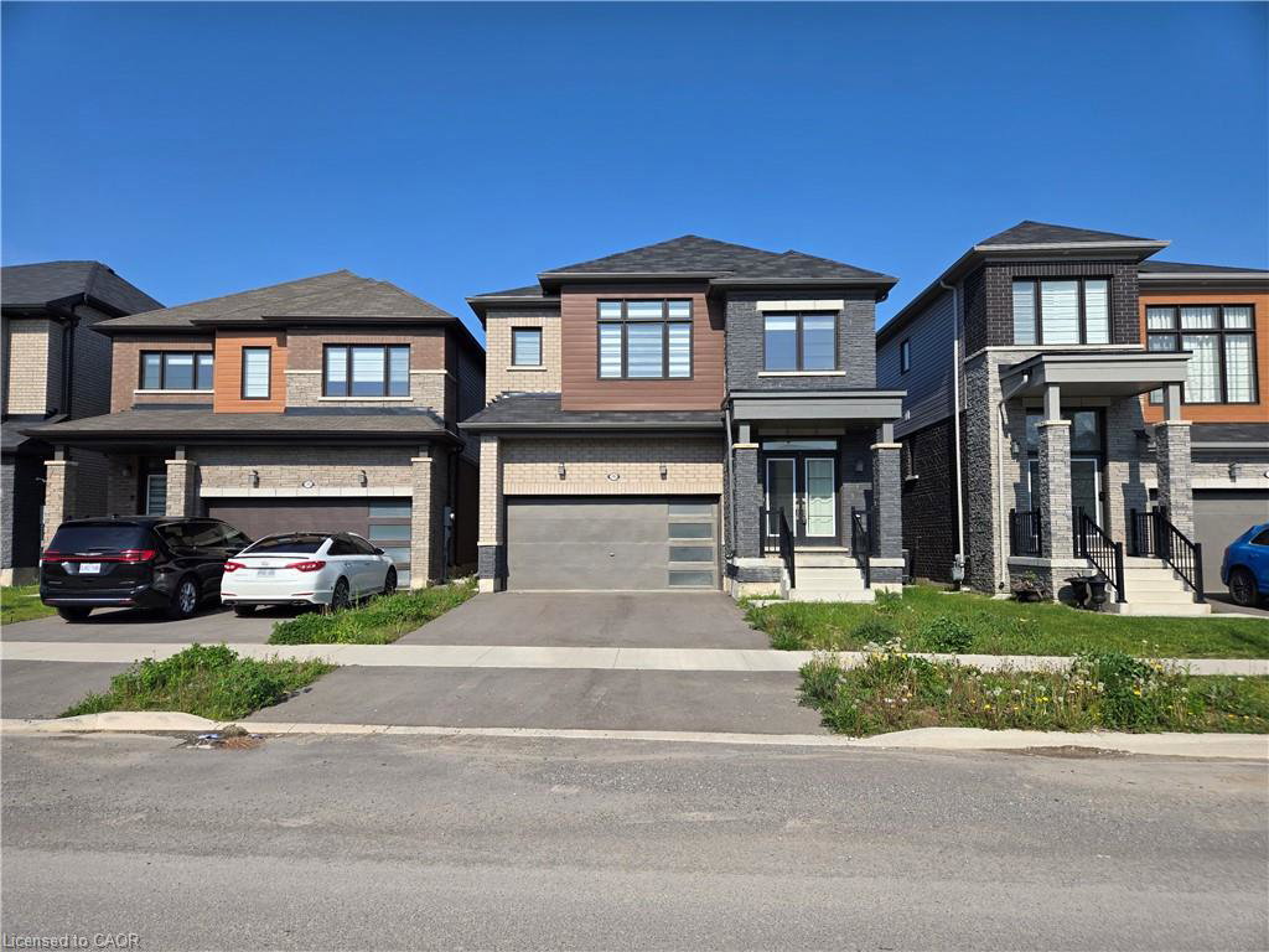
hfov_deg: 73.9
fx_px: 843
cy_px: 476
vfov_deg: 58.9
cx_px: 634
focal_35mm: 23
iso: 25
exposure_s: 1/2371
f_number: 1.8
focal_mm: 5.4
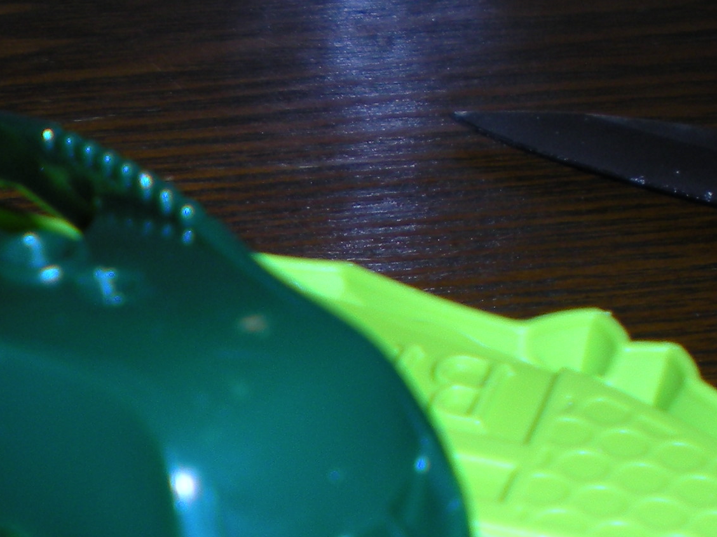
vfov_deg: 13.2
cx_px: 86
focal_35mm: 110
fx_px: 2278
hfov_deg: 17.6
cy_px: 569
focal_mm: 6.3
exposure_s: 1/60
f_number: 3.1
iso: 64
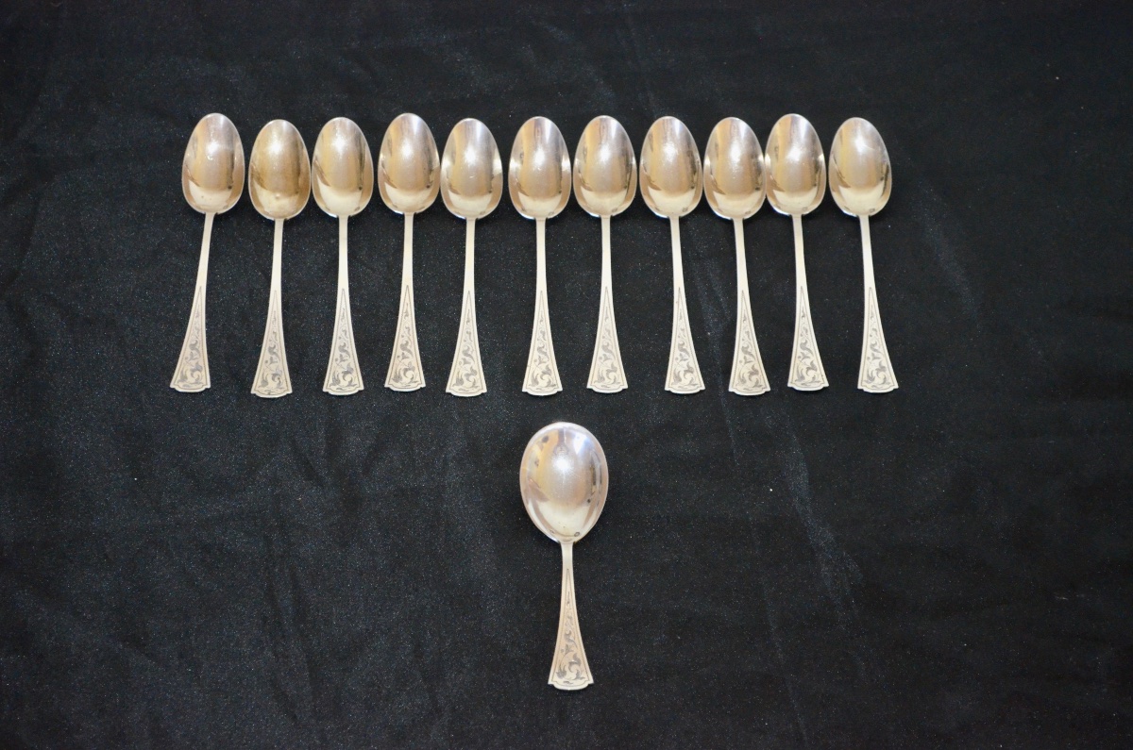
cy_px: 375
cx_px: 566
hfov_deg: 24.7
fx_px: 2591
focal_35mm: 82
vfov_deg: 16.5
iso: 3200
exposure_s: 1/60
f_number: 5.6
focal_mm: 55
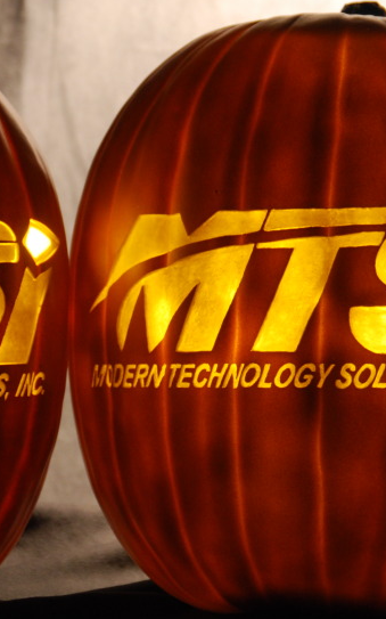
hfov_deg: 8.7
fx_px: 2527
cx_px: 47
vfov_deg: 14.0
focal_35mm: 150
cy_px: 303
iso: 400
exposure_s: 1/3.33
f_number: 4.5
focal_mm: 52
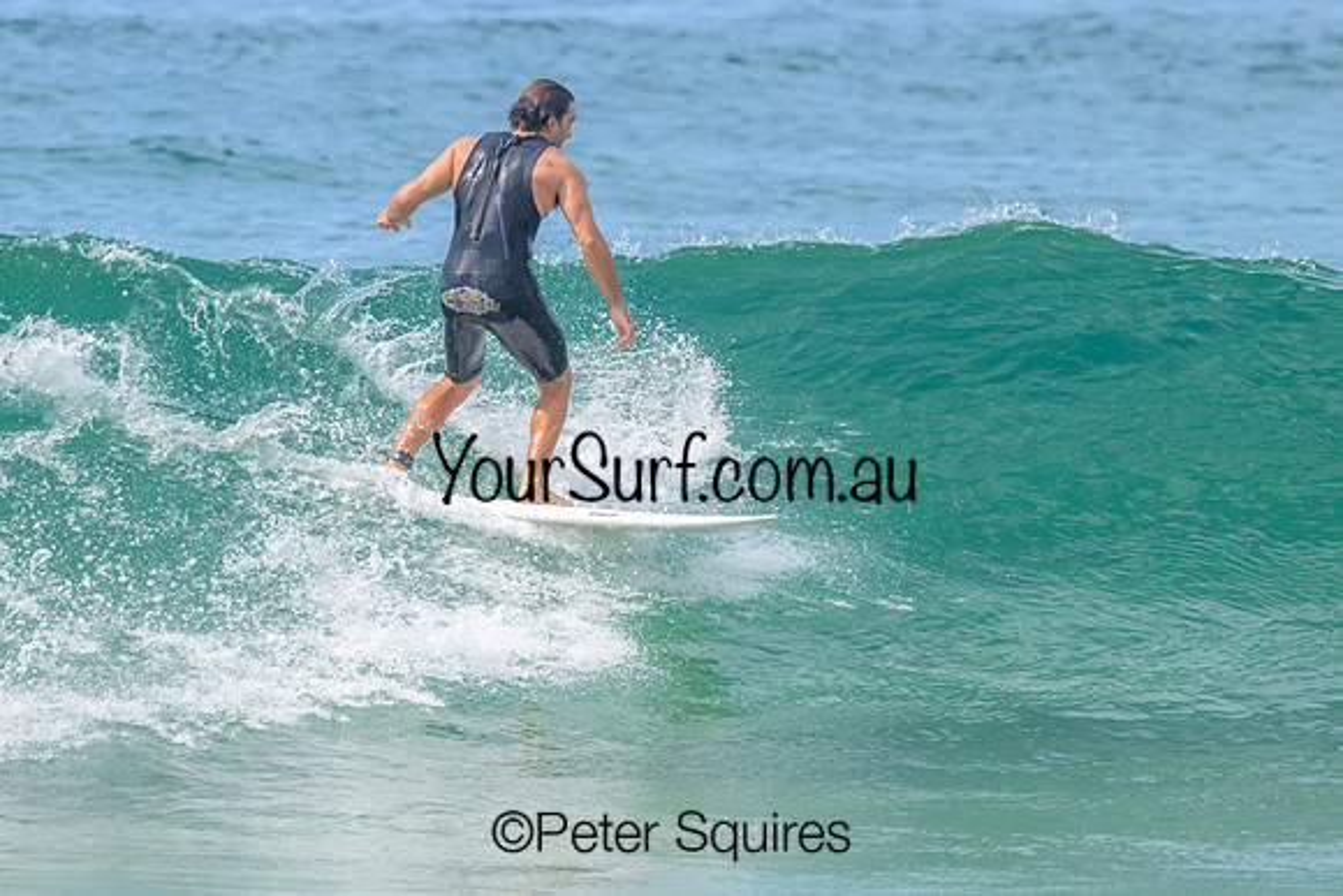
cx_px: 625
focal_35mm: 680
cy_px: 332
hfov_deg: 3.0
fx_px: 25364
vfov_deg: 2.0
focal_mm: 540
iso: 900
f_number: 11
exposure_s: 1/2000
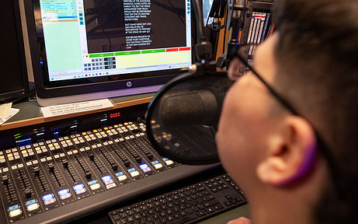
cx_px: 152
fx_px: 302
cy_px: 114
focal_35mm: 31
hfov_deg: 60.9
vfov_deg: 40.6
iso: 1250
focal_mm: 23.5
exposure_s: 1/160
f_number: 4
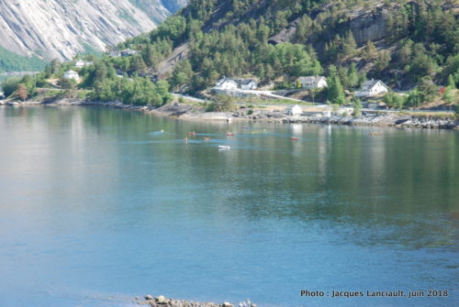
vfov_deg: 13.1
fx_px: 1341
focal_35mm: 105
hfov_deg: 19.4
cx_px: 230
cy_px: 154
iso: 100
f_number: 11
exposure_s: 1/40
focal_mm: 70
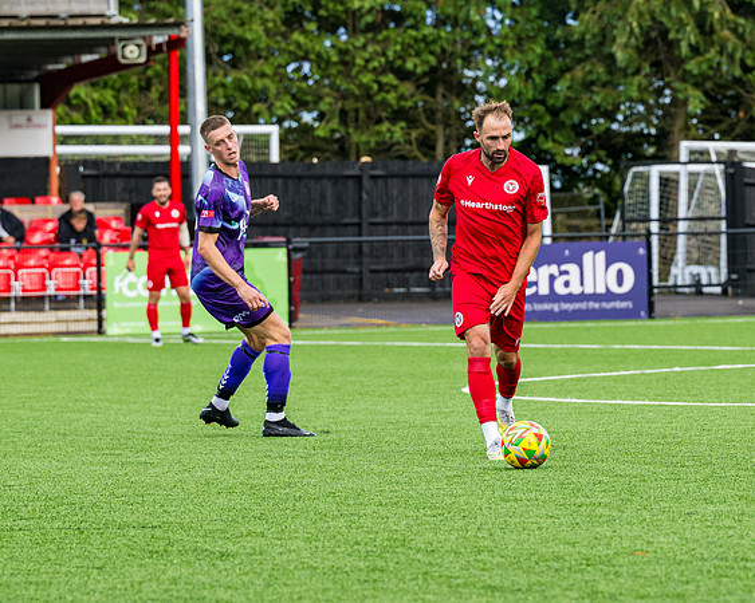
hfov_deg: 7.4
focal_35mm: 263
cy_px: 304
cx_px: 449
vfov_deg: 5.9
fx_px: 5867
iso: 400
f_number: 4
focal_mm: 120
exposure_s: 1/1600
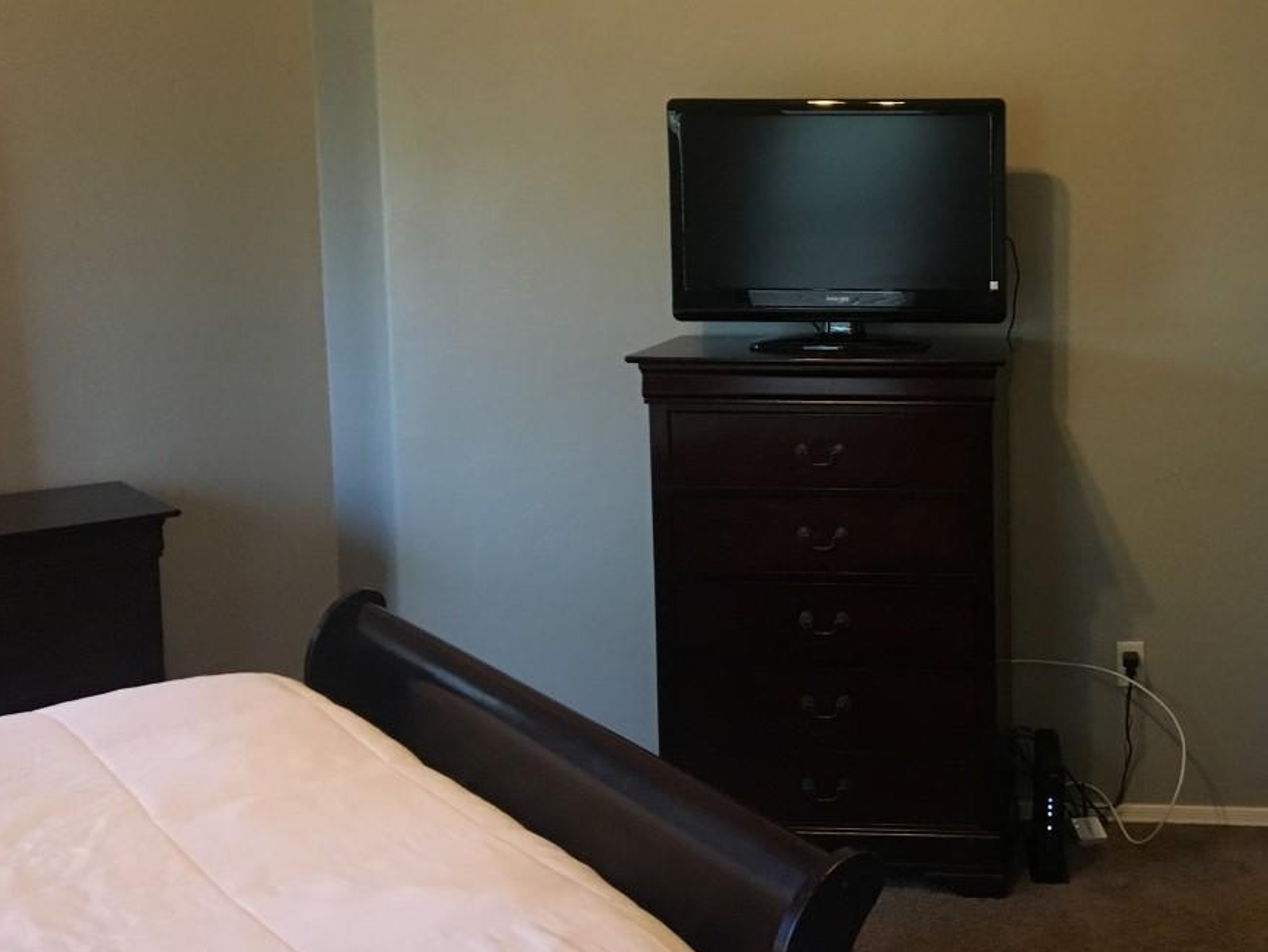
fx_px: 1759
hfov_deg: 38.2
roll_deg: +0.8
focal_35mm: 48
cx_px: 1011
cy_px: 344
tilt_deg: -6.8
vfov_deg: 30.1
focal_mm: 4.15
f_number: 2.2
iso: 200
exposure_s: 1/30
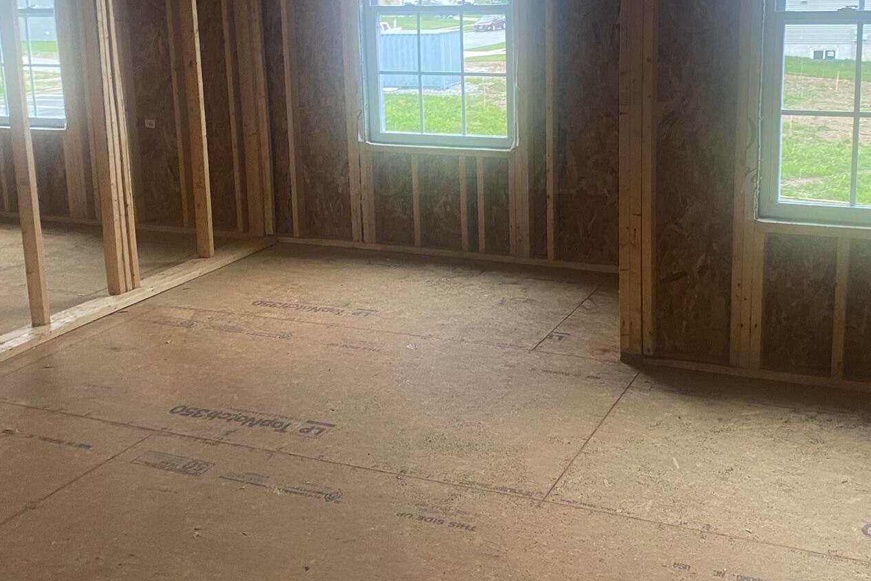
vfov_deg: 30.2
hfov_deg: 44.5
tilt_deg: -10.6
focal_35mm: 44
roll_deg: +0.3
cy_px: 175
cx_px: 475
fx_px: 1064
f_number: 1.8
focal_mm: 4.25
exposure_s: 1/60
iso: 200
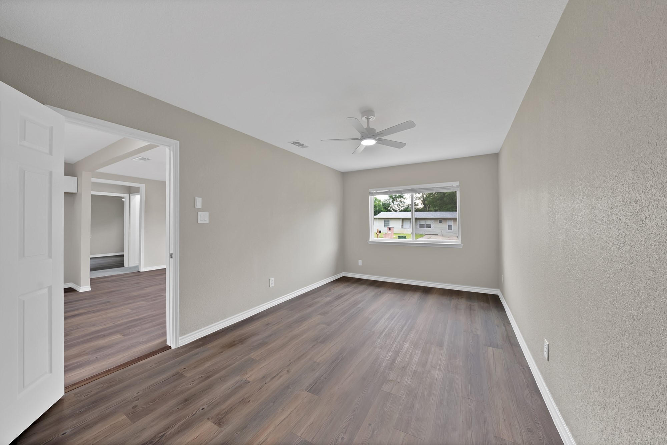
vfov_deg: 90.1
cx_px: 334
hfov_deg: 112.6
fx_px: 222
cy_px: 222
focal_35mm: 12
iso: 640
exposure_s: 1/3
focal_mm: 12
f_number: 9
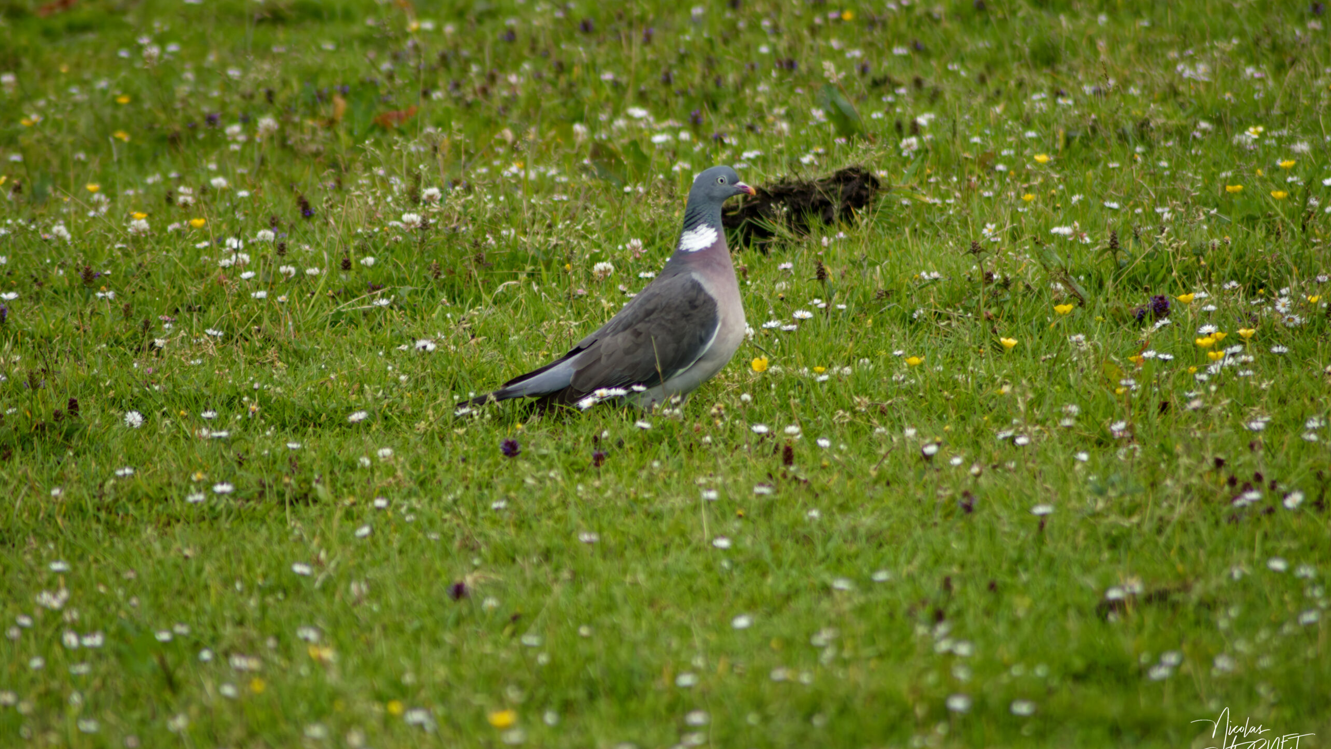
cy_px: 349
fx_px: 16657
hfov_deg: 4.6
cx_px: 665
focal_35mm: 472
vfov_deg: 2.6
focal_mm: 300
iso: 800
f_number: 5.6
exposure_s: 1/2000
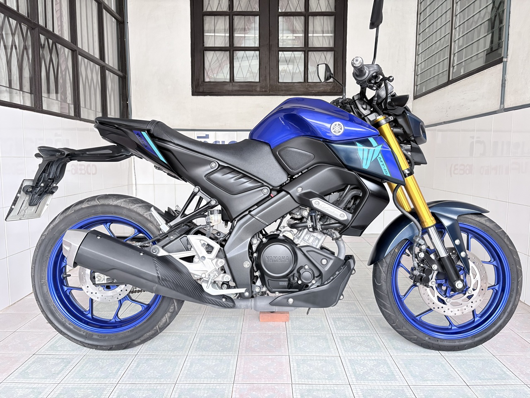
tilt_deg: -6.6
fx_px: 398
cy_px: 199
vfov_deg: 53.1
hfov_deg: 67.3
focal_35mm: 26
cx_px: 265
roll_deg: +0.4
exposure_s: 1/60
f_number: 1.6
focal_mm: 5.96
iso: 320
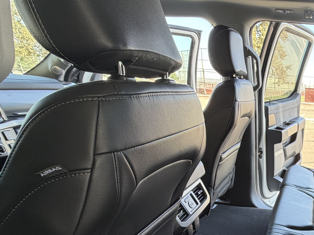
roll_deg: -4.3
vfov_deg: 42.3
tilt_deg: -24.4
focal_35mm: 30
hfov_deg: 49.5
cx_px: 311
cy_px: 218
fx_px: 272
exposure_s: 1/121
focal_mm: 2.22
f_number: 2.2
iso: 160
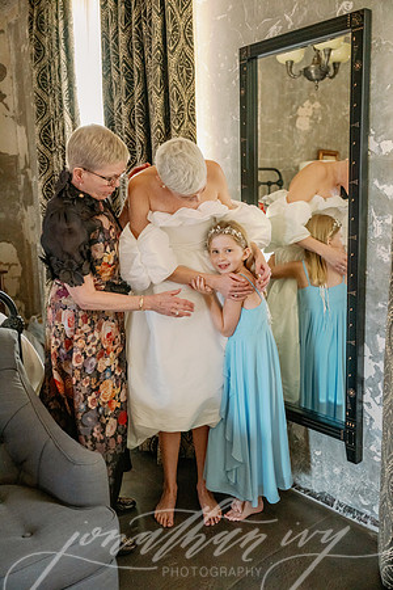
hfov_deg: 38.9
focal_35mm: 34
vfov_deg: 55.8
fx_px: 557
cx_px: 196
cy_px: 295
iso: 3200
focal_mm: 34
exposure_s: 1/250
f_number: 2.8
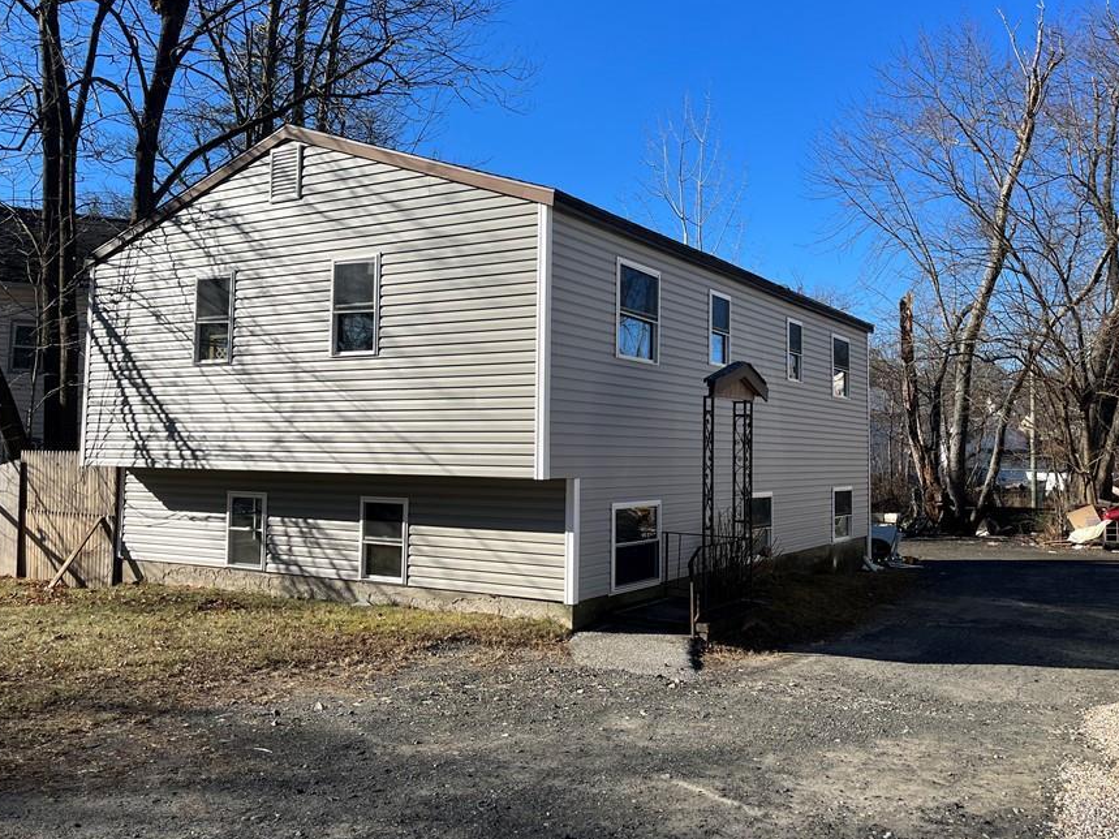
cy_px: 369
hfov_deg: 58.4
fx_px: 1002
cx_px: 564
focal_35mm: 31
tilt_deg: +5.4
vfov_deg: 45.3
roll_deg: -0.5
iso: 50
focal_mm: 5.1
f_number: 1.6
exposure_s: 1/3413
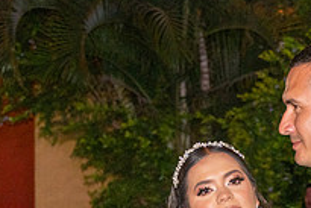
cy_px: 259
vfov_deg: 7.3
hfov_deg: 11.0
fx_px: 1617
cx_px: 225
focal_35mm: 187
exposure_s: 1/160
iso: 2000
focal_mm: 66
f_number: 6
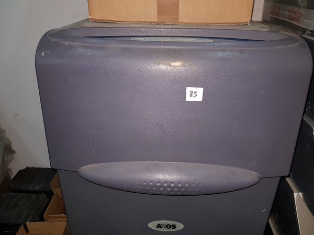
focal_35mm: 26
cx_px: 157
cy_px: 118
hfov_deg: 67.3
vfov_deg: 53.1
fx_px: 236
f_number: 1.7
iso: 100
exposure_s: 1/50
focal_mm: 4.2
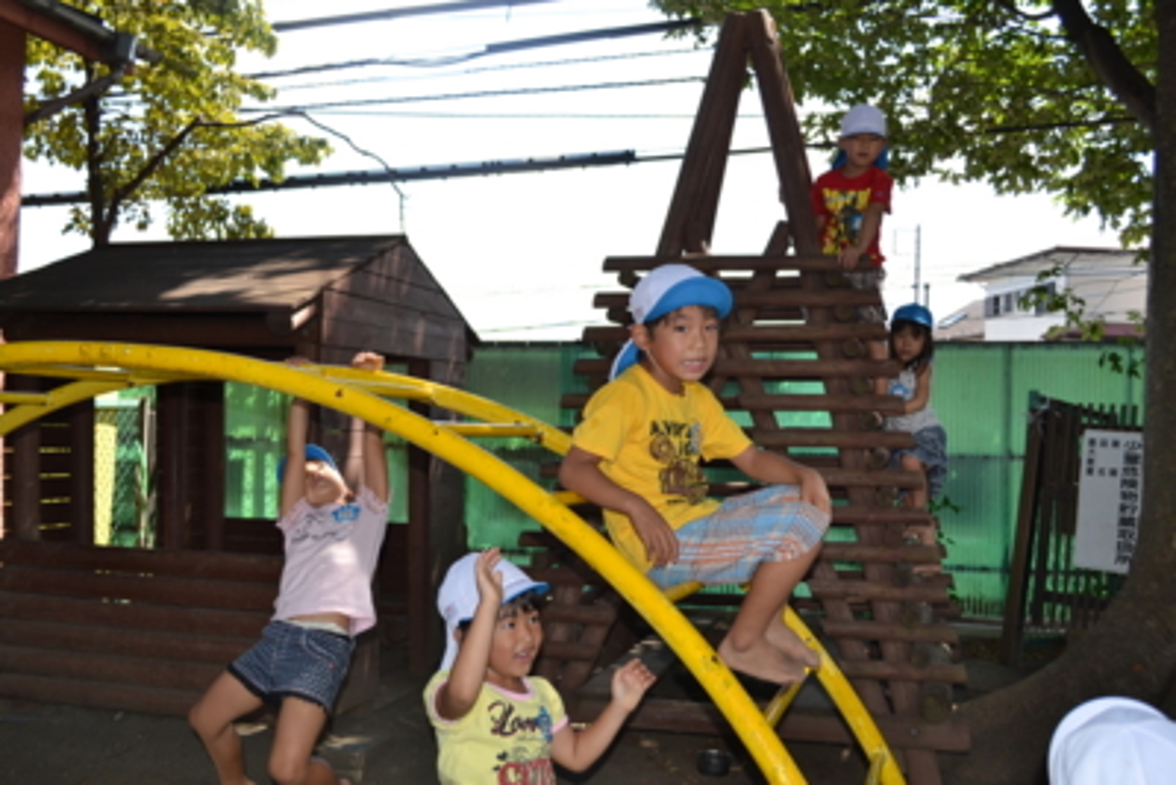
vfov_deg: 34.2
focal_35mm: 39
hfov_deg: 49.5
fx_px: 1274
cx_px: 588
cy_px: 392
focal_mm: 26
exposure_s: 1/200
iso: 100
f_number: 4.2
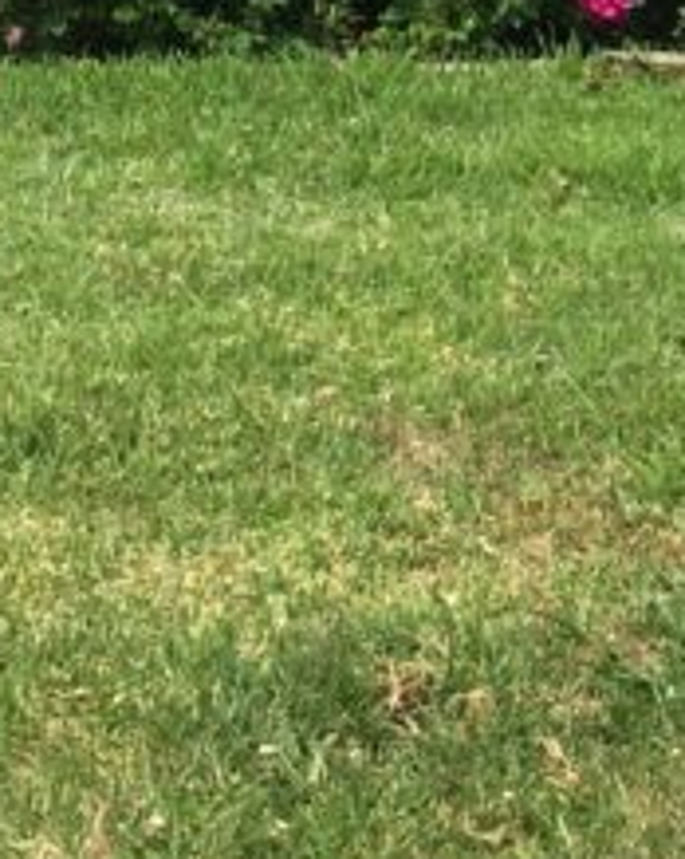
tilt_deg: -15.4
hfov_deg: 11.4
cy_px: -225
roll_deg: -2.0
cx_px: 772
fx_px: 3375
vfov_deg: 14.0
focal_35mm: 133
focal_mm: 4.15
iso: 25
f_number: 2.2
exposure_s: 1/1221
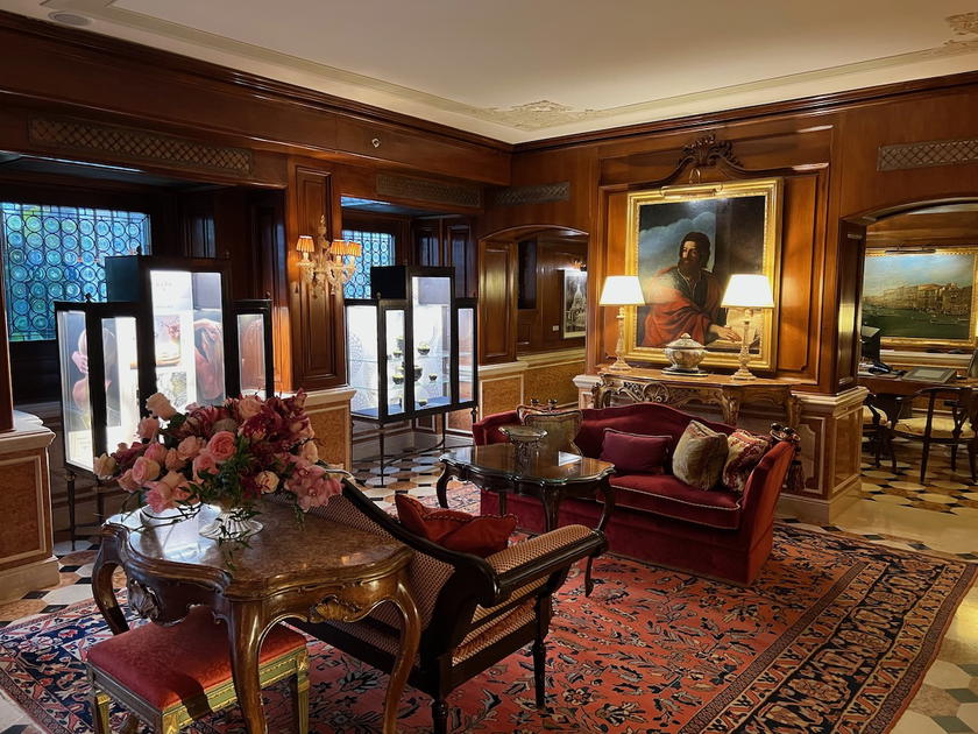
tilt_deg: -6.9
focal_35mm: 26
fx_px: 735
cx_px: 489
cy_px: 367
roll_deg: +0.1
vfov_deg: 53.1
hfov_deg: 67.3
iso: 500
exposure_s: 1/50
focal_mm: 5.7
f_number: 1.5
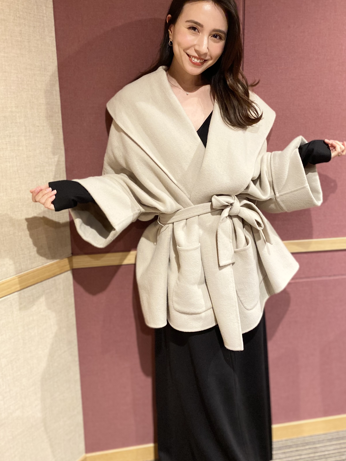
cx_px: 195
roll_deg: -0.3
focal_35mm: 33
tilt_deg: -13.4
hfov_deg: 42.9
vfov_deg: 55.3
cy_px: 211
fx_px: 440
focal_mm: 4.25
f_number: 1.8
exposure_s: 1/33
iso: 400
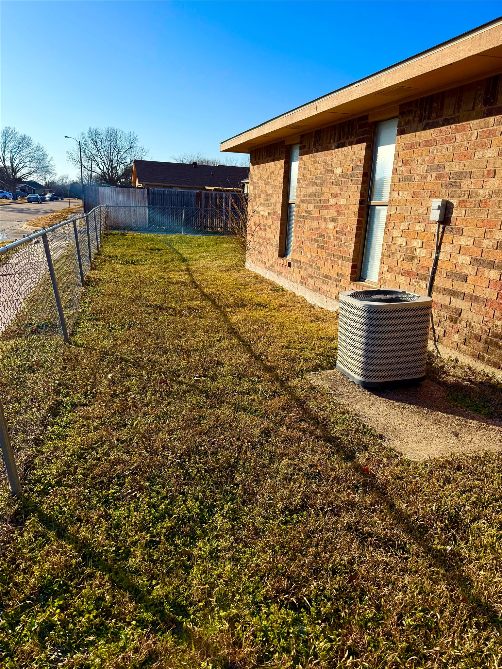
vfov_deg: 71.6
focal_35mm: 24
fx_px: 464
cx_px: 251
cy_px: 334
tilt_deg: -15.5
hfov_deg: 56.8
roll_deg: -2.9
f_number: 1.78
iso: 80
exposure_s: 1/3584
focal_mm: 6.76
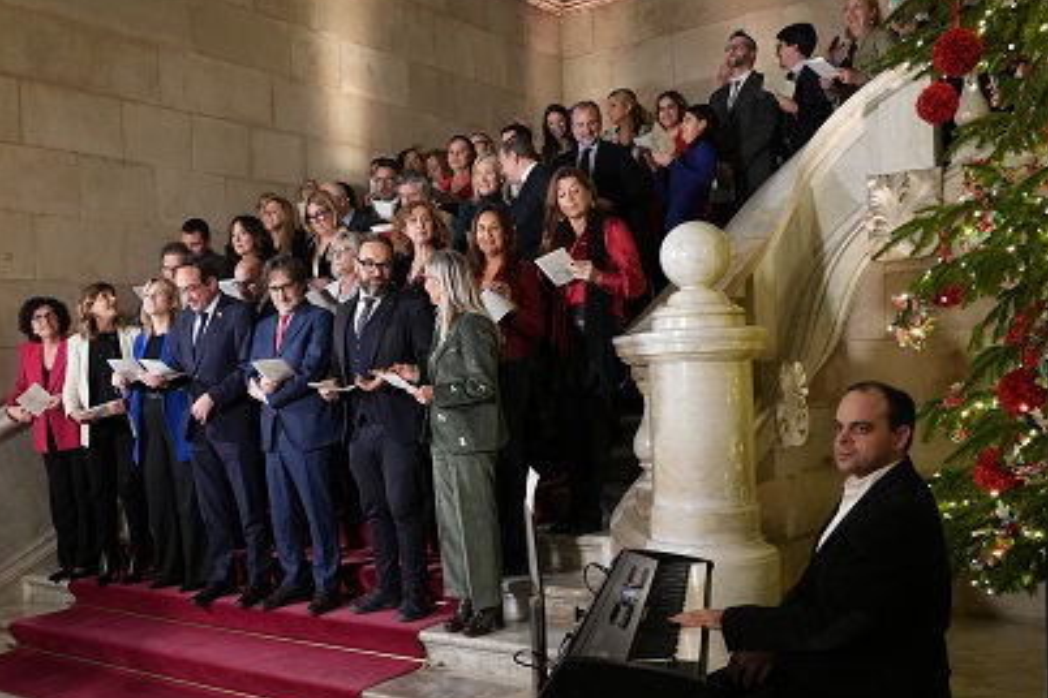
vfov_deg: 35.8
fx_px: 1077
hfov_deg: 51.7
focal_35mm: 37
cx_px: 448
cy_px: 415
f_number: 4
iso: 4000
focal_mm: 24
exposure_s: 1/125
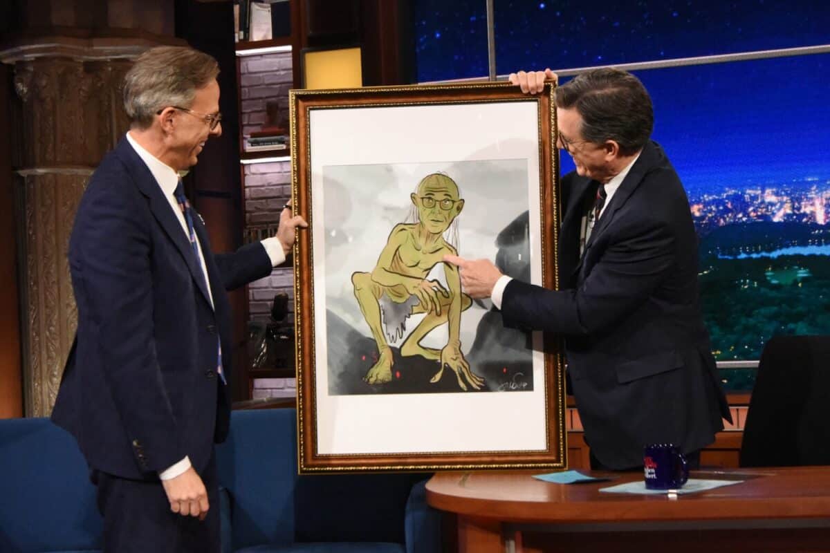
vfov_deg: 33.4
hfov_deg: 48.5
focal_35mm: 40
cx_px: 415
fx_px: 922
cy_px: 276
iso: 6400
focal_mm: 40
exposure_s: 1/200
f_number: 7.1
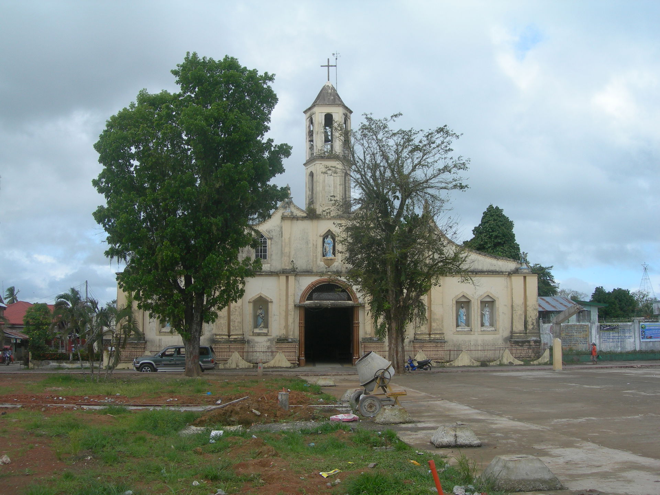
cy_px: 248
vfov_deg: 37.7
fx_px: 725
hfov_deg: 49.0
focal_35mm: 38
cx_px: 330
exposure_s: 1/403
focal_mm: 7.8
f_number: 4.8
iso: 50
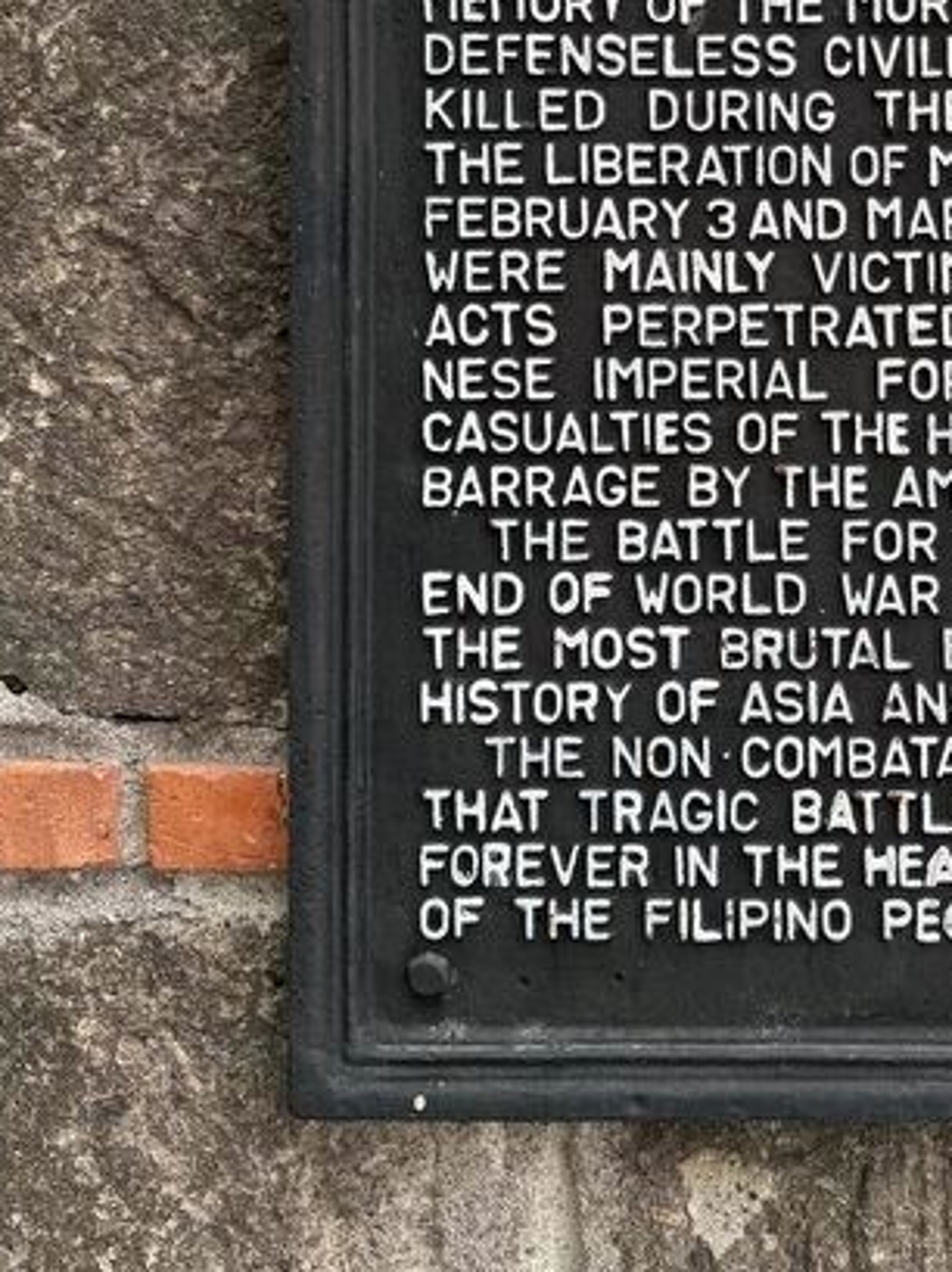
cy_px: 246
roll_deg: -0.4
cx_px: 862
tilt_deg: +0.6
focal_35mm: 47
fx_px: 1726
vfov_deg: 38.8
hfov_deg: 29.5
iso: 80
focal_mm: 6.76
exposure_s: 1/368
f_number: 1.78
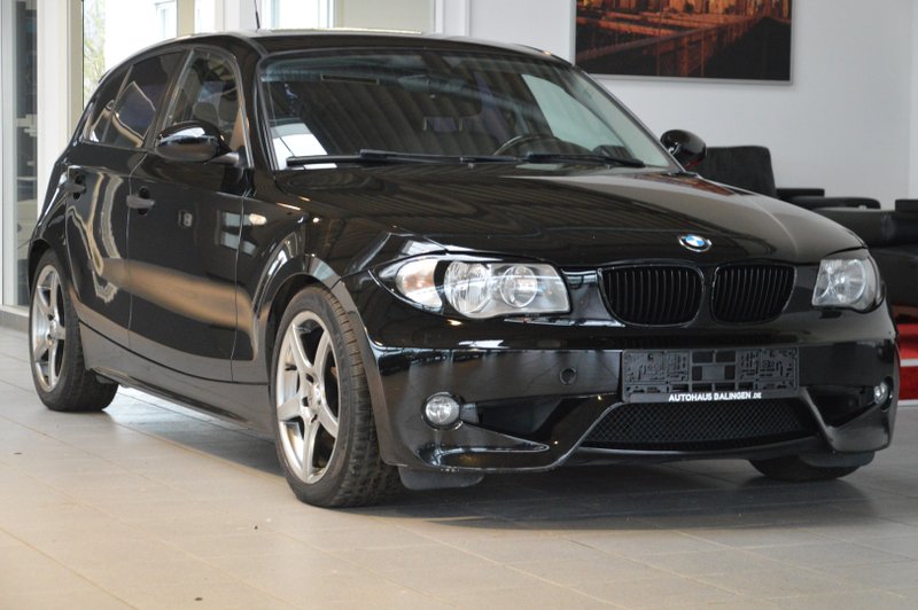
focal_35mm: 93
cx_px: 459
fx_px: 2369
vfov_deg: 14.7
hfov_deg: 21.9
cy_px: 305
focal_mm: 62
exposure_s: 1/60
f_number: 5.3
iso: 2500
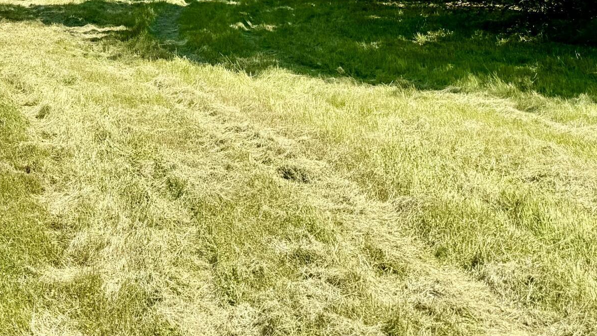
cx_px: -92
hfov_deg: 28.4
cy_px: -220
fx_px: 1045
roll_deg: +1.2
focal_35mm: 66
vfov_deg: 16.1
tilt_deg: +7.5
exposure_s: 1/3247
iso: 80
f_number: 1.78
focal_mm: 6.76
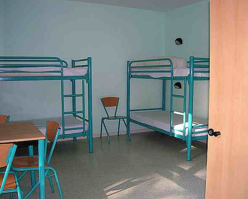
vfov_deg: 41.2
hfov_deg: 50.3
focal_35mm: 36
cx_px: 128
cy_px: 98
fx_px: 264
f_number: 2.9
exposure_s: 1/60.1
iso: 70
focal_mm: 5.7
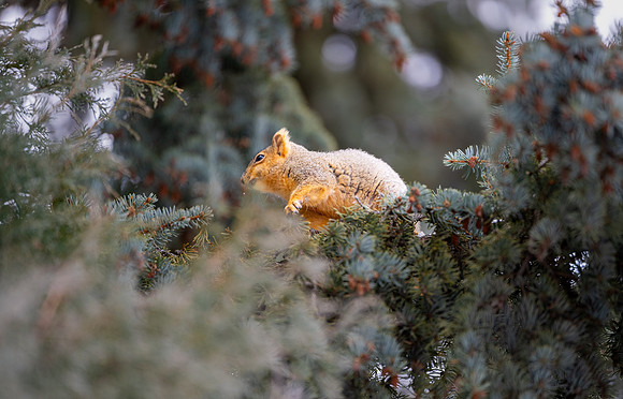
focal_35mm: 220
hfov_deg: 9.5
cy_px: 205
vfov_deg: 6.1
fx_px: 3764
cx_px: 327
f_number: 2.8
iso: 800
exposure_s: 1/1600
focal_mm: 200
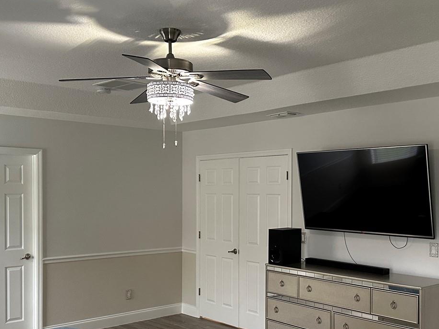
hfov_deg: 44.8
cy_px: 208
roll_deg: -0.8
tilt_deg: -2.5
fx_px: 533
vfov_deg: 34.2
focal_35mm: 42
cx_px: 230
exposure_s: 1/60
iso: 500
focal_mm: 6.86
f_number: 1.78
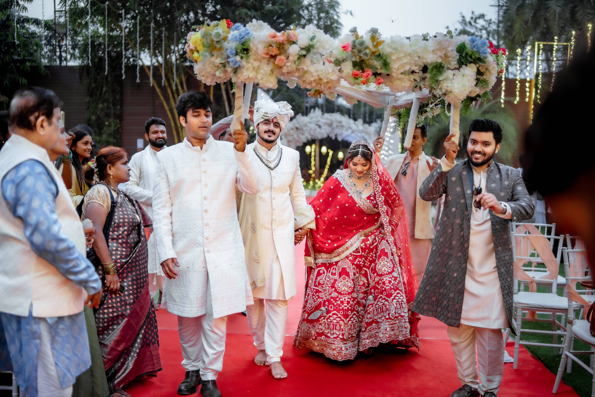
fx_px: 578
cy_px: 198
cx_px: 298
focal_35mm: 35
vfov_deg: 37.9
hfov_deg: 54.4
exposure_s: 1/250
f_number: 1.4
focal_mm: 35
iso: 640
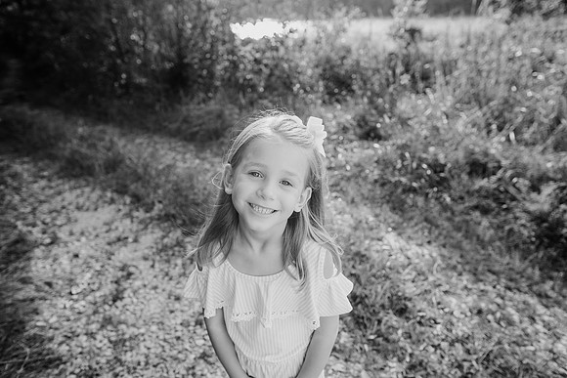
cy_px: 189
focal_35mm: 24
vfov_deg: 53.2
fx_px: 378
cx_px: 284
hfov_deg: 73.7
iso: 200
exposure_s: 1/640
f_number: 3.5
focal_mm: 24
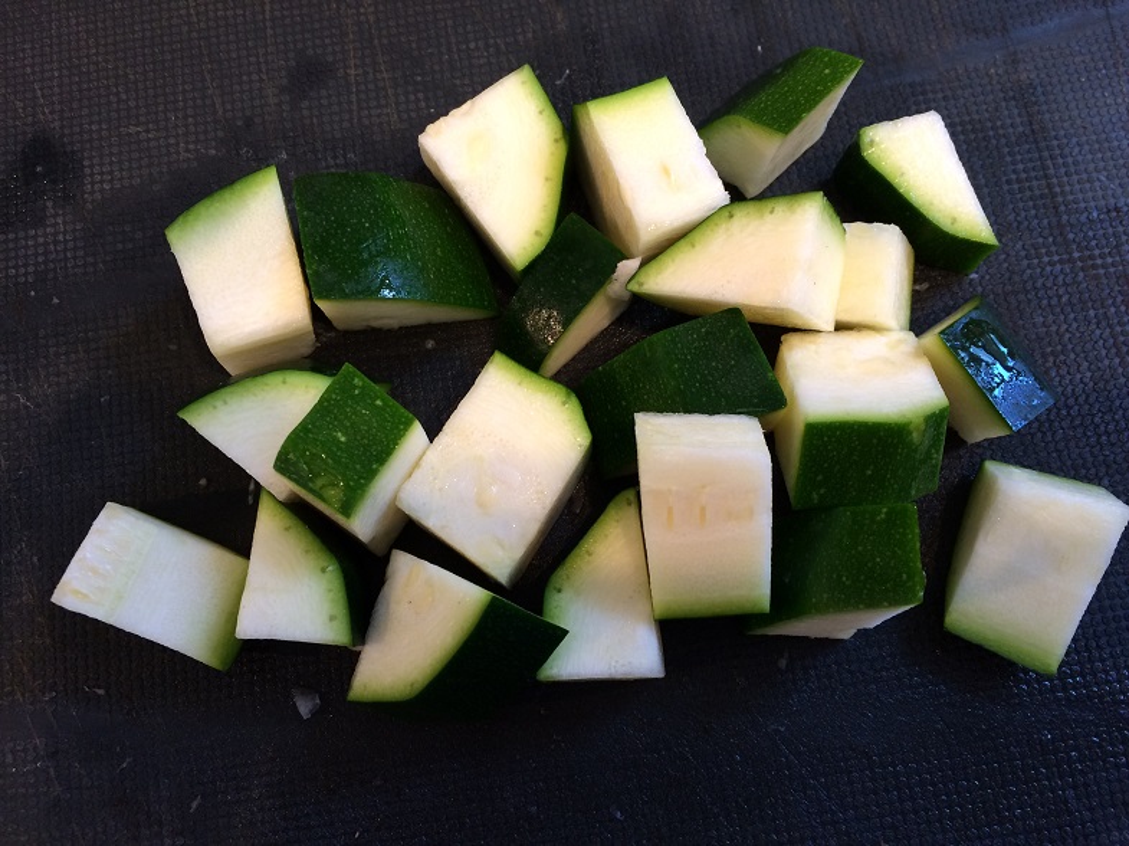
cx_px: 564
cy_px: 423
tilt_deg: -75.7
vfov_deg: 48.2
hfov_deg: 61.7
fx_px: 945
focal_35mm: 29
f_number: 2.2
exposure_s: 1/30
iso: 100
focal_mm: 4.15
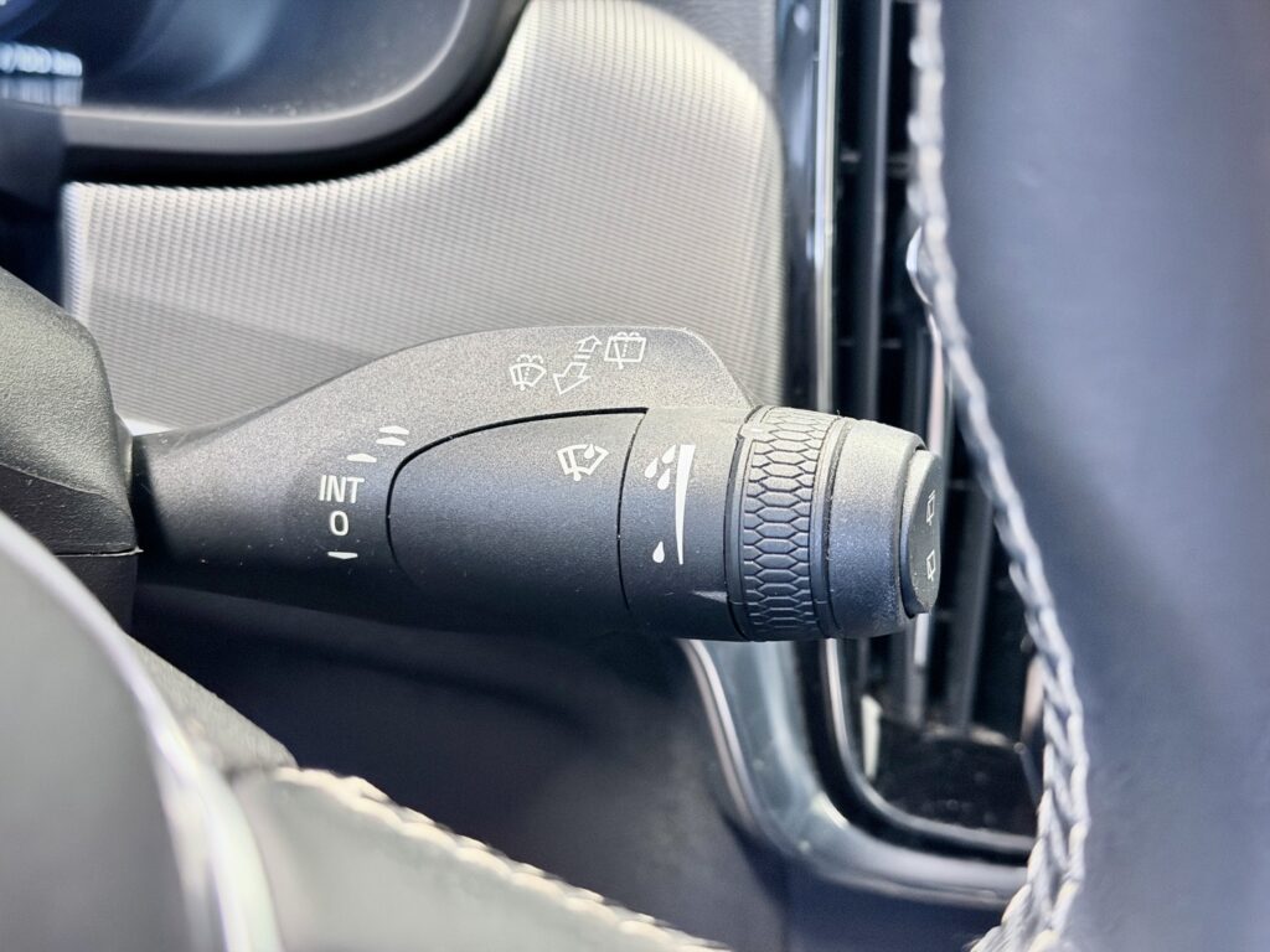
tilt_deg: -26.4
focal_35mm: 48
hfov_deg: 39.7
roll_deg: -15.2
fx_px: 1761
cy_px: 476
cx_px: 635
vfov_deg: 30.3
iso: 500
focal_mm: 6.76
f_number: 1.78
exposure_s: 1/33
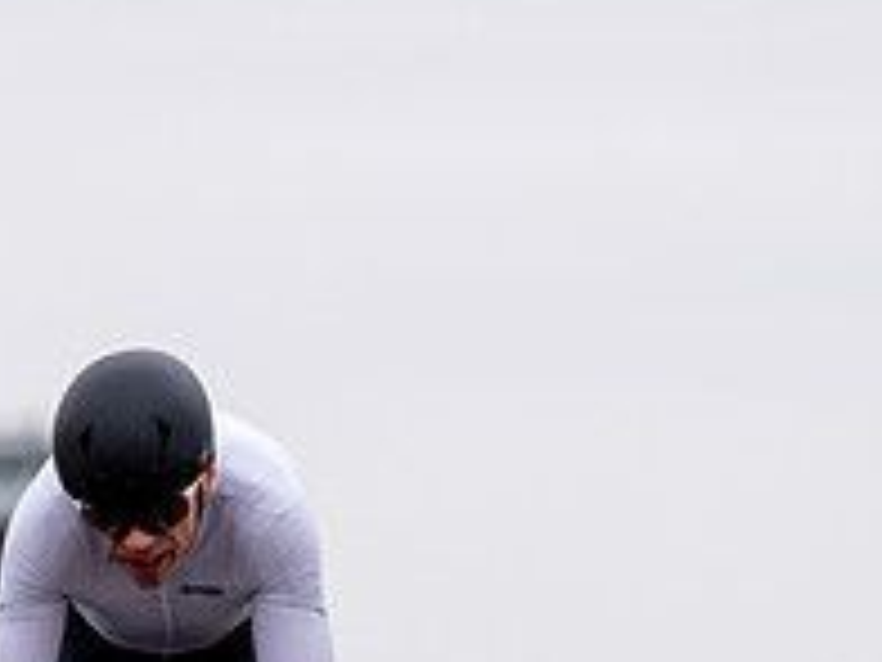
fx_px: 23620
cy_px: 1350
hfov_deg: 2.1
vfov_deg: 1.6
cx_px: 151
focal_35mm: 927
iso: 100
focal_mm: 200
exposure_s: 1/800
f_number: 3.5
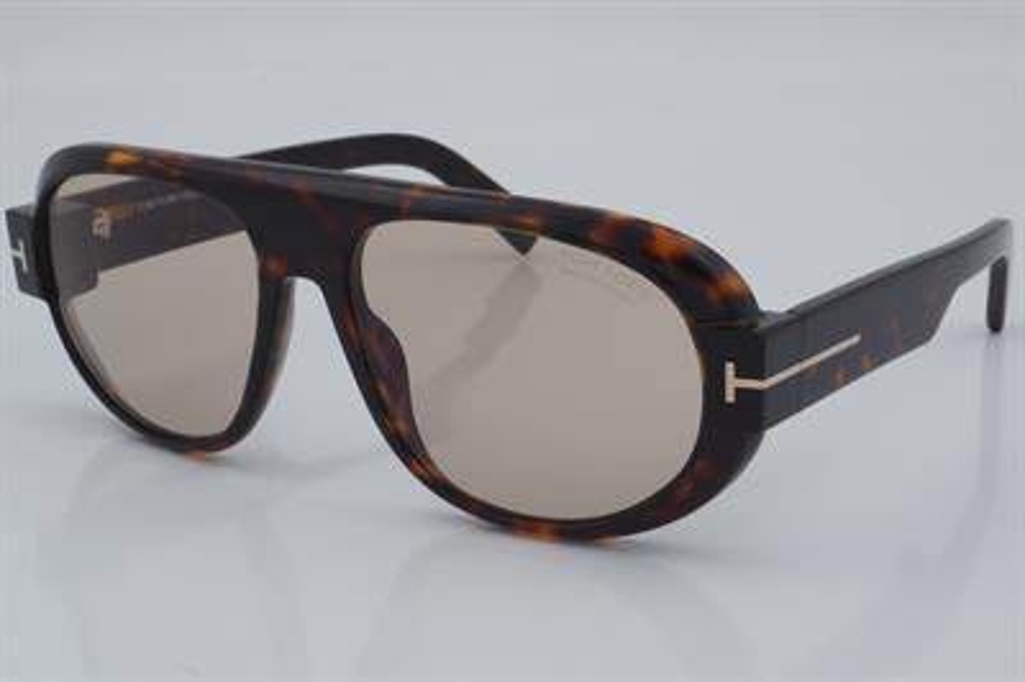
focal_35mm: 75
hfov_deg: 27.0
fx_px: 2134
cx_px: 512
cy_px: 341
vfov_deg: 18.2
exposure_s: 1/4
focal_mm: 50
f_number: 32
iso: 100
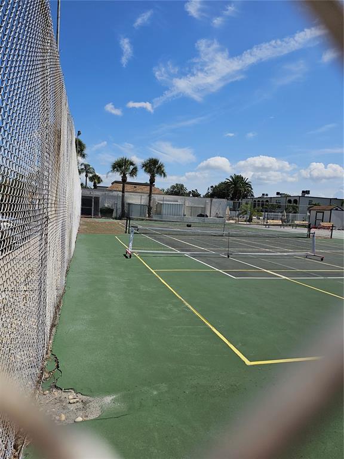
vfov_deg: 73.9
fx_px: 305
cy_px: 230
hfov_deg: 58.9
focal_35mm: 23
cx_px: 172
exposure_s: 1/1567
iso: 10
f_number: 1.7
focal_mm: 6.3
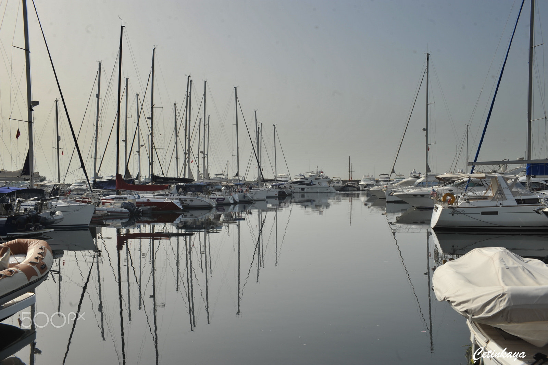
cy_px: 182
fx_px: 578
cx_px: 274
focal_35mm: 38
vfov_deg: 35.0
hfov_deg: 50.7
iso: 200
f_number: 10
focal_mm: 38
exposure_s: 1/400
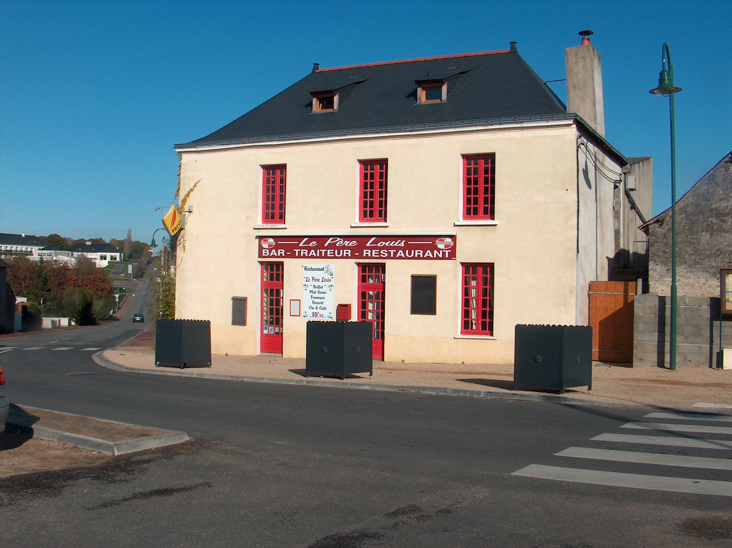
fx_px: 782
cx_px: 366
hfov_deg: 50.2
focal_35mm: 37
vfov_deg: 38.6
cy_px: 274
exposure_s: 1/448
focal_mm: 7.6
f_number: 8
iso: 100
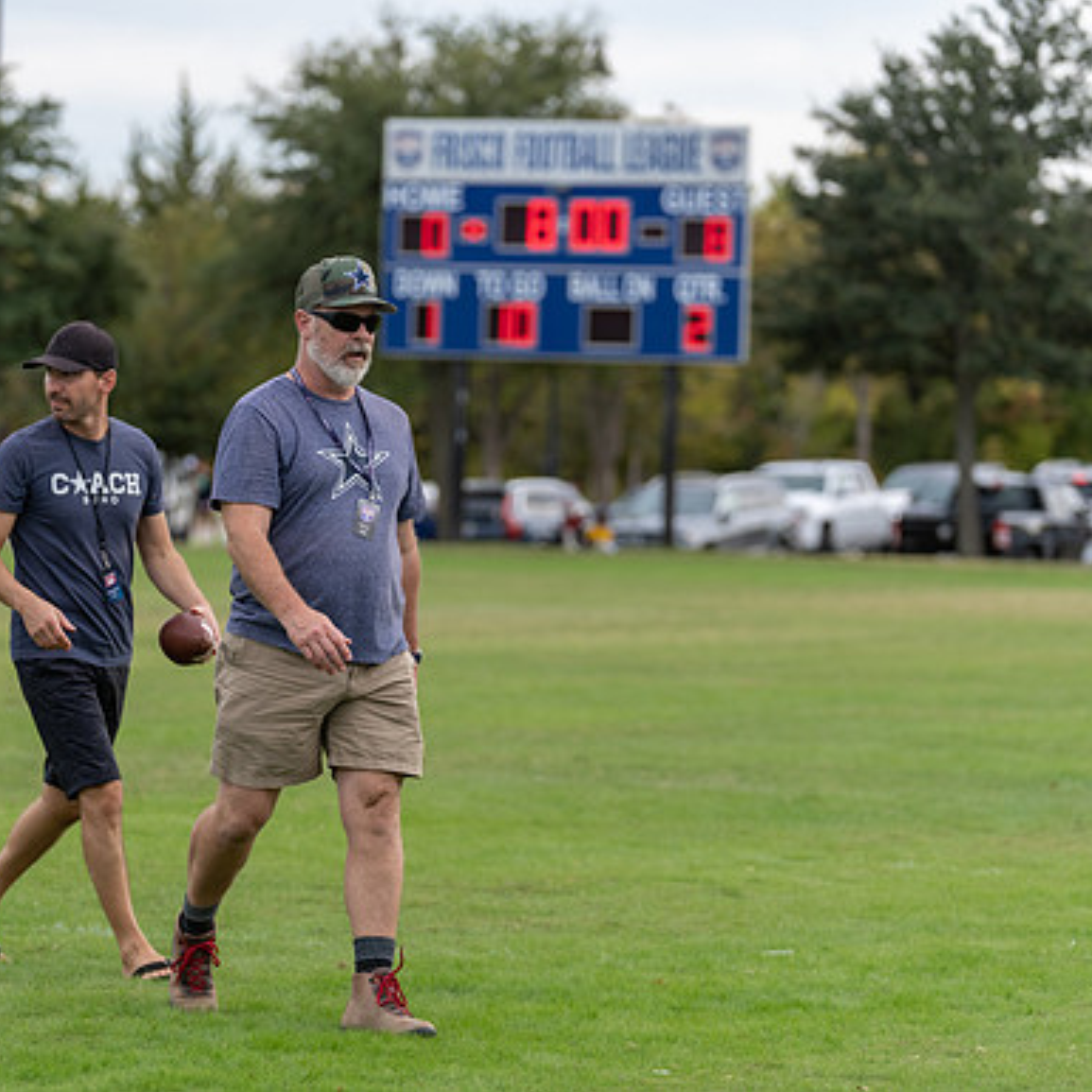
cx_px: 306
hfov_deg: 9.3
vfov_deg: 9.4
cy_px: 546
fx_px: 6674
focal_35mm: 187
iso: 200
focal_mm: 146
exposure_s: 1/1250
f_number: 3.5
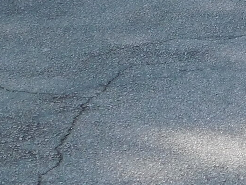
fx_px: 1492
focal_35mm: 210
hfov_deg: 9.1
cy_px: -287
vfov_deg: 6.6
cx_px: 413
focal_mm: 6.3
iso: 125
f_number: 3.5
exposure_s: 1/500
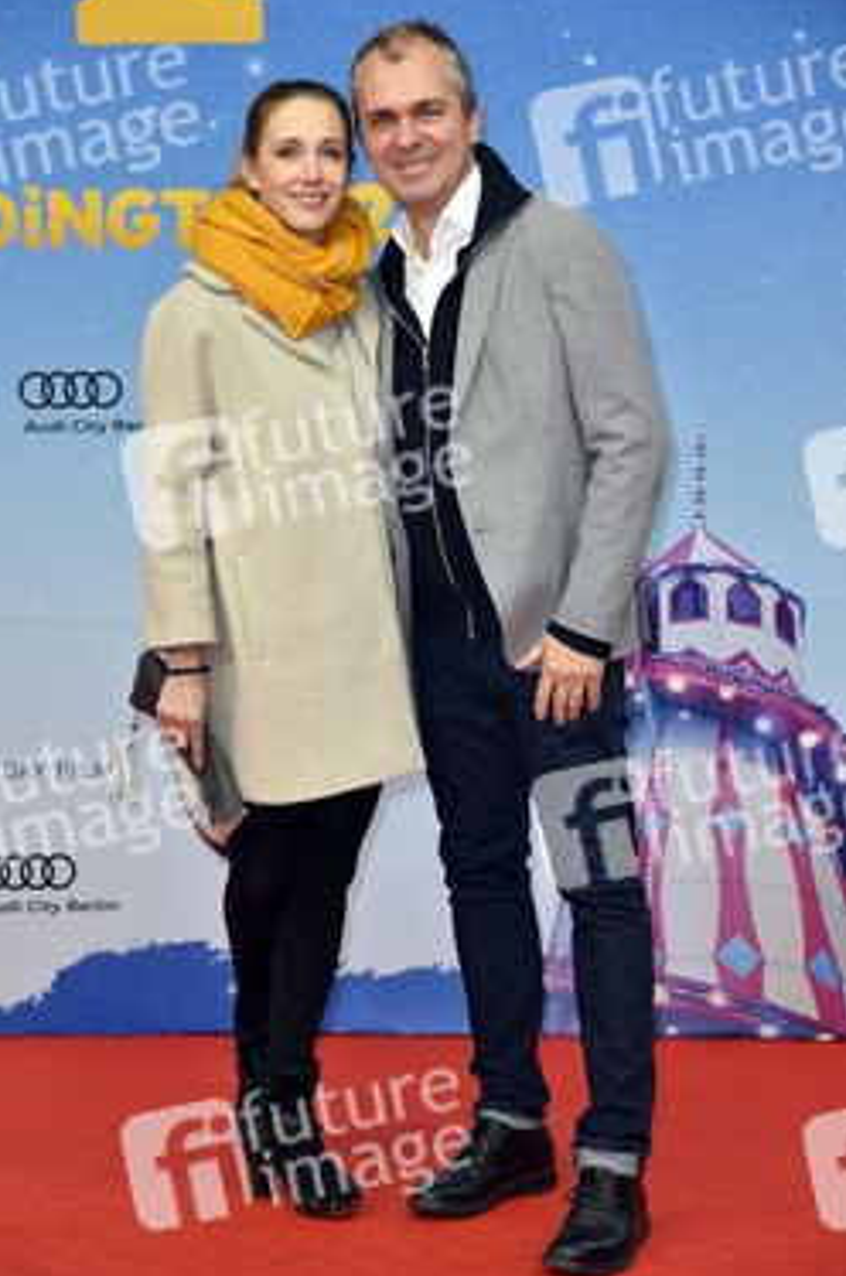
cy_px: 638
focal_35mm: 91
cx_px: 396
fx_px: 3219
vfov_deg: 22.4
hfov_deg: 15.0
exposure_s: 1/200
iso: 640
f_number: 5.6
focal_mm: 85
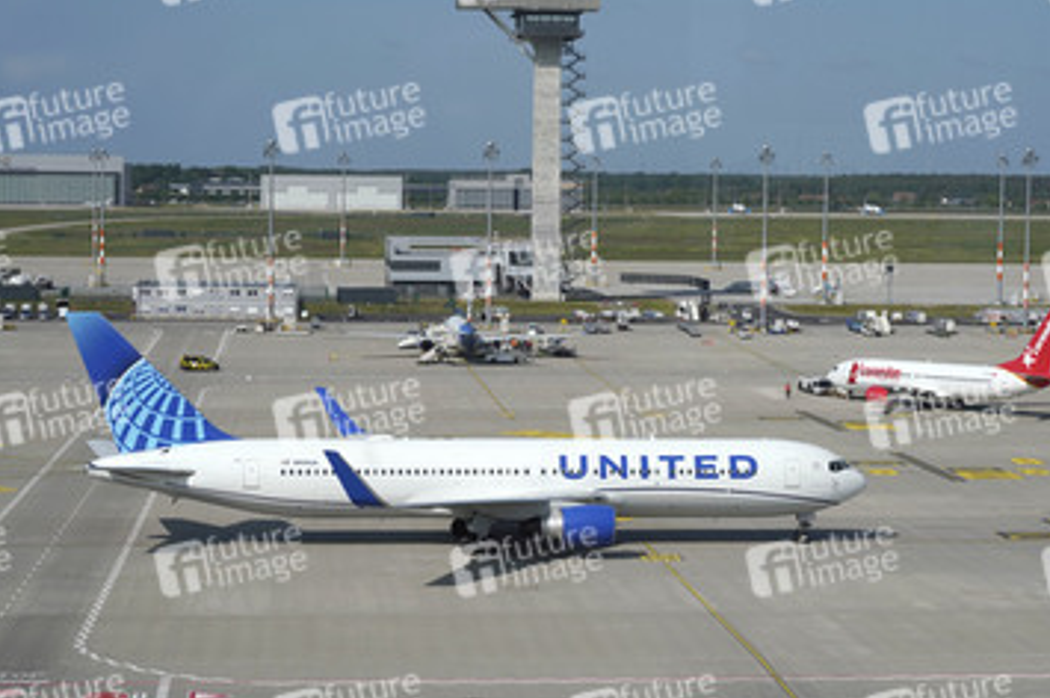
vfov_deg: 16.0
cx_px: 566
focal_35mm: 85
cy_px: 340
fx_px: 2477
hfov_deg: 23.9
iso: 320
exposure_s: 1/2000
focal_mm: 67
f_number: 8
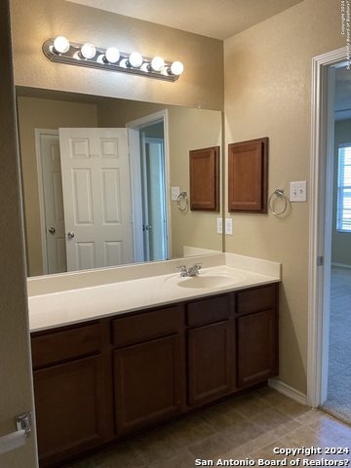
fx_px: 392
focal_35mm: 29
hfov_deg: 48.2
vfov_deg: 61.7
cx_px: 176
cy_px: 234
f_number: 1.8
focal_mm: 3
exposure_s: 1/60
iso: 64
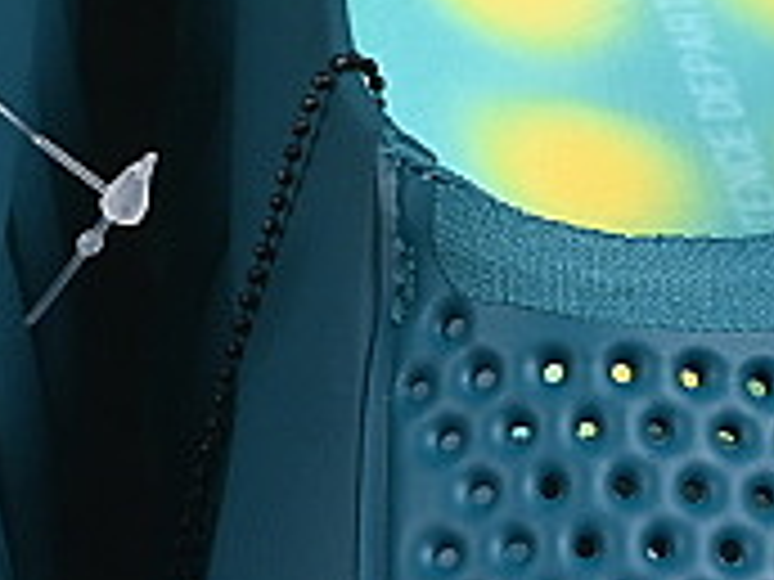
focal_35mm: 453
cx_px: 50
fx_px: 10129
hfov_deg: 4.4
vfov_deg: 3.3
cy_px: 1079
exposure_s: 1/80
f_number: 8
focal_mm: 50
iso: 160
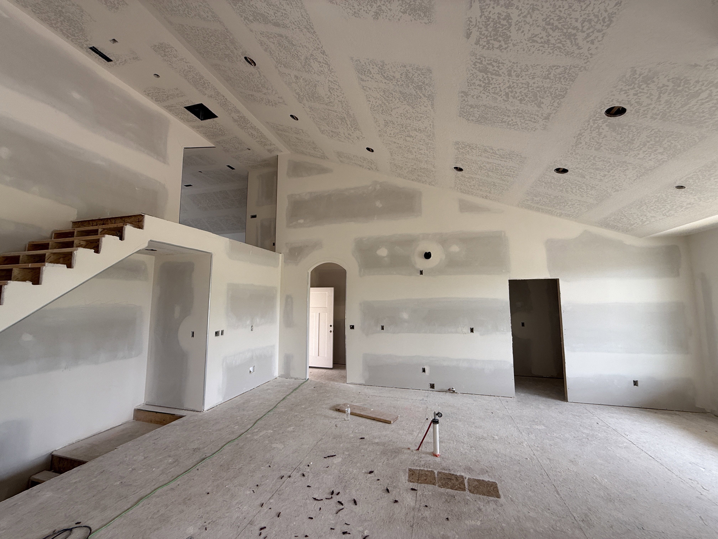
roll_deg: -0.5
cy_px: 270
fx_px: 290
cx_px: 359
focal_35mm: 14
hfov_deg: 102.1
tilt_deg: +6.9
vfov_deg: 85.7
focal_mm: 2.22
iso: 64
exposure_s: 1/99
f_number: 2.2
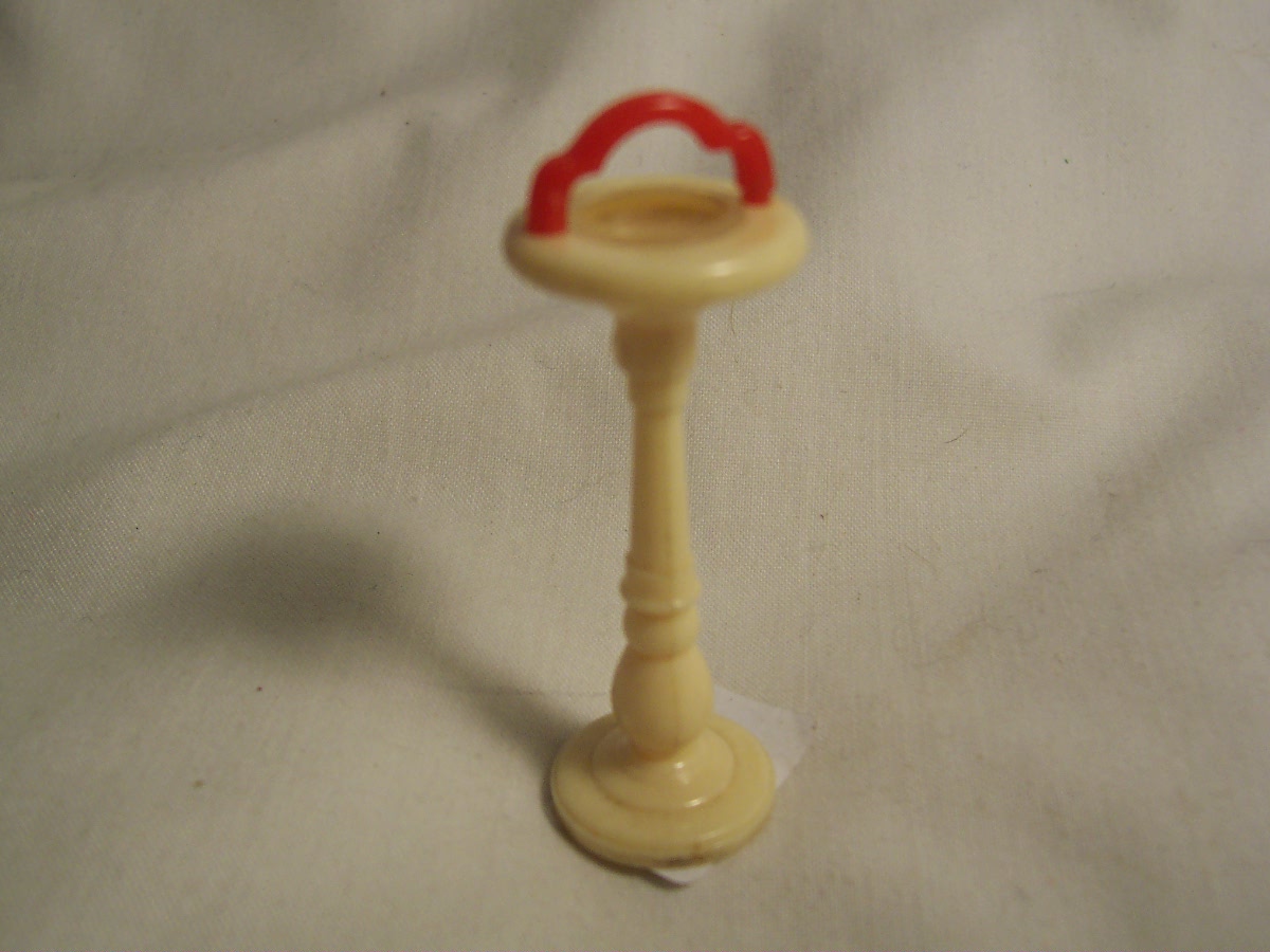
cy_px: 476
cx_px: 635
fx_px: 1357
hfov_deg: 50.1
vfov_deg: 38.7
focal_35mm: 37
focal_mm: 5.6
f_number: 2.8
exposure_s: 1/250
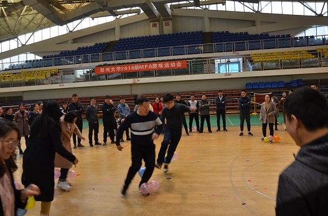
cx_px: 153
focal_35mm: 29
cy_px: 108
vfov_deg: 44.7
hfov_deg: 63.7
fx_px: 263
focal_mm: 18
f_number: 4
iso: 640
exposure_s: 1/60
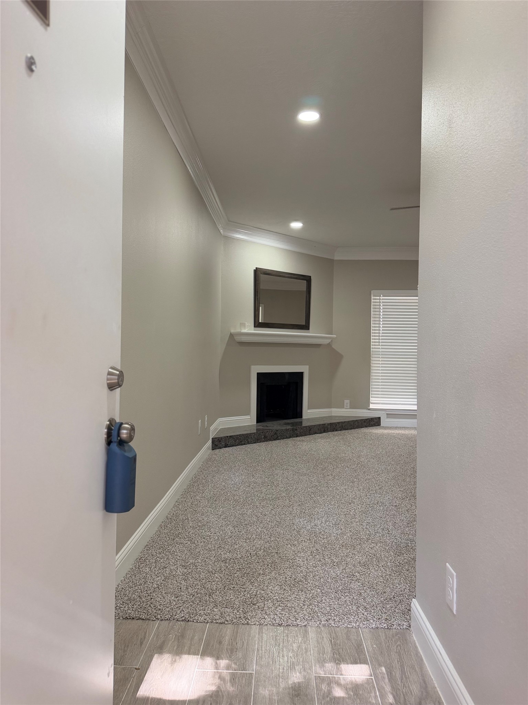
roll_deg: -1.4
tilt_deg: -1.0
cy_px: 352
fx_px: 488
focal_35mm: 24
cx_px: 264
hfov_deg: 56.8
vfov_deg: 71.6
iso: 200
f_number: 1.78
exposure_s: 1/120
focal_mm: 6.76
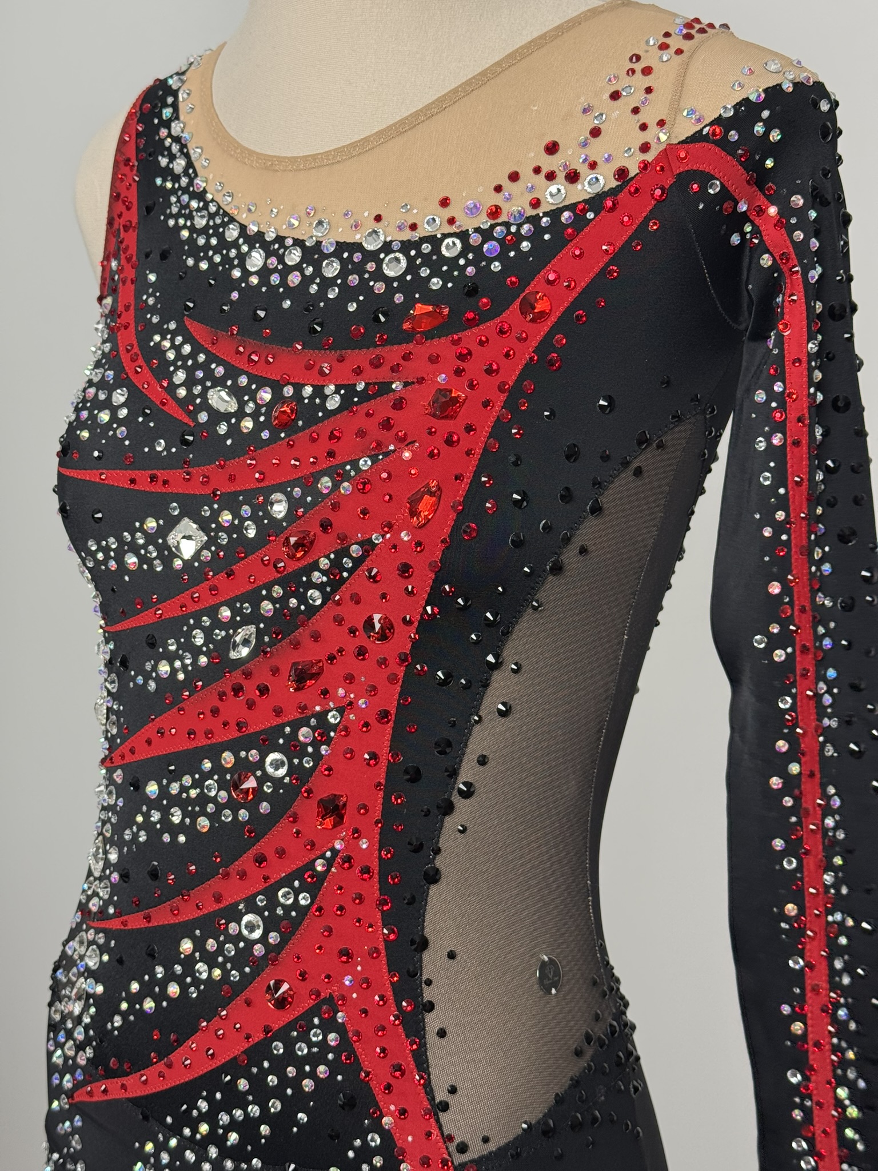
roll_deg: +0.2
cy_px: 586
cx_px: 439
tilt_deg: -9.3
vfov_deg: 39.7
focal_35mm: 48
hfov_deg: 30.3
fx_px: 1623
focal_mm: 6.76
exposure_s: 1/50
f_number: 1.78
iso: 125
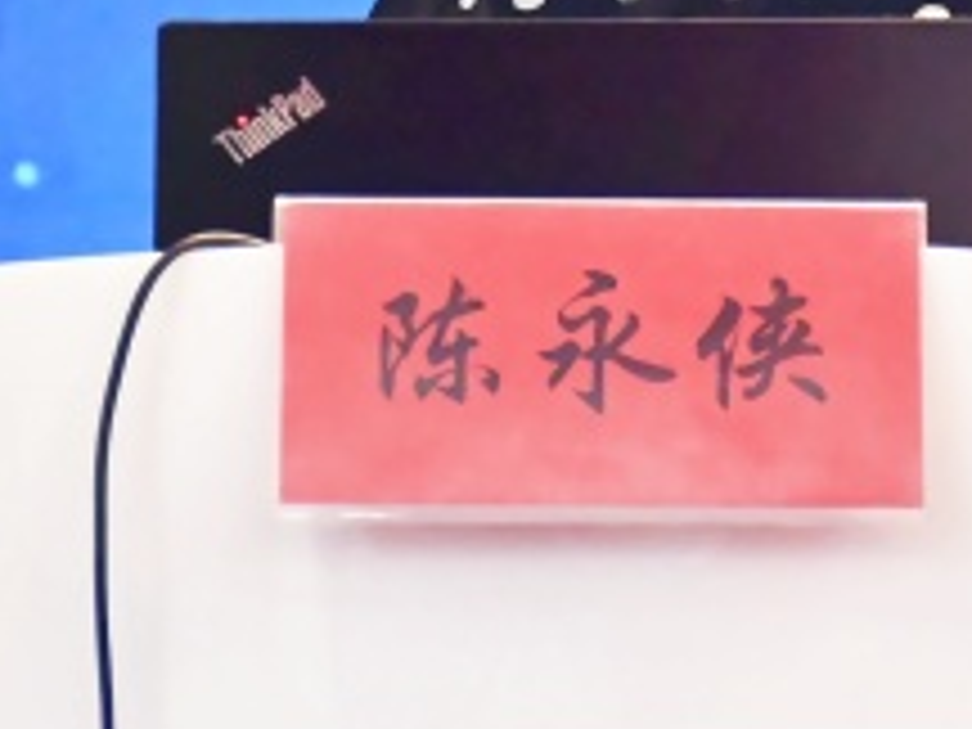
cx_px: 922
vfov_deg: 5.6
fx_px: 7357
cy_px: -128
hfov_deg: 7.5
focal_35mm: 262
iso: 4500
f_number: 4.8
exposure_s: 1/125
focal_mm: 56
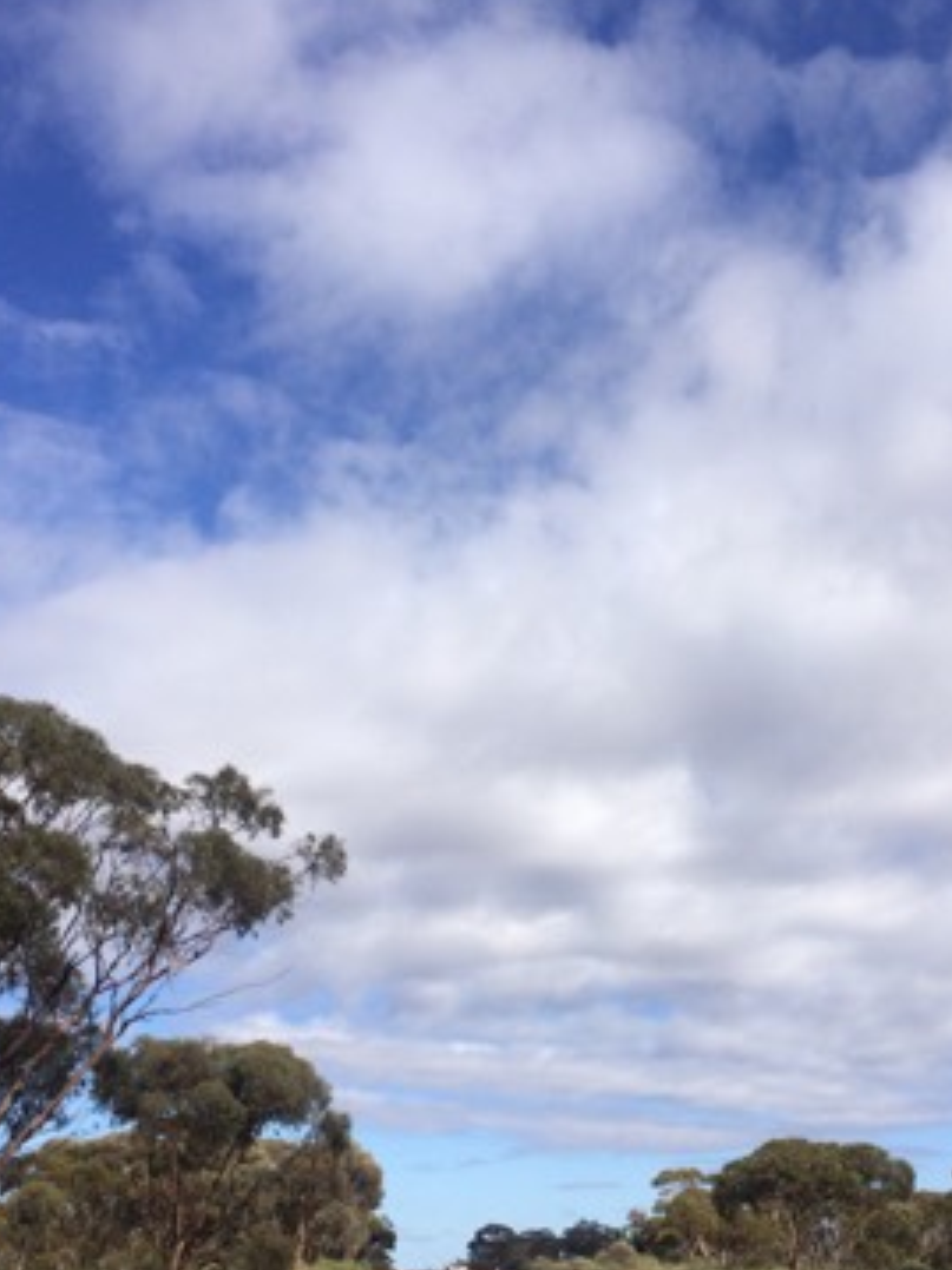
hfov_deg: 34.2
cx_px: 584
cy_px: 757
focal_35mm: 42
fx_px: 1541
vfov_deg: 44.6
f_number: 2.2
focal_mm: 4.15
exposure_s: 1/2933
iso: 32
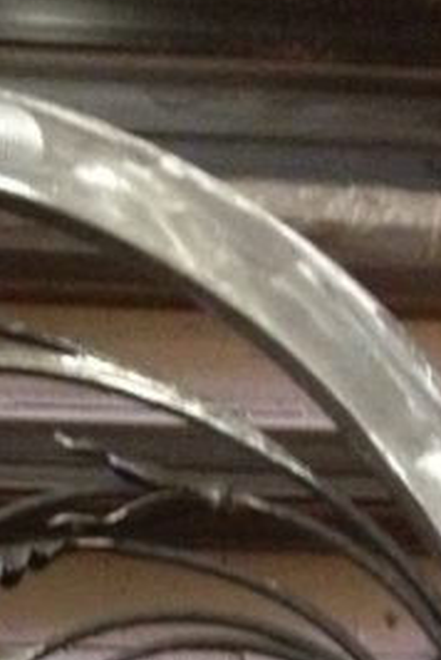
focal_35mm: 140
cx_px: -144
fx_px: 2566
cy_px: 992
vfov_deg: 13.7
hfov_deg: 9.6
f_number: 2.4
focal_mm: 4.28
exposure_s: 1/15
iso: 640
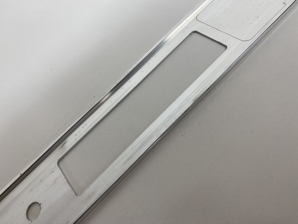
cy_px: 112
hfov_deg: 67.3
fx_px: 224
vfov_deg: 53.1
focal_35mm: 26
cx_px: 149
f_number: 1.8
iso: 125
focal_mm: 4.25
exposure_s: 1/100
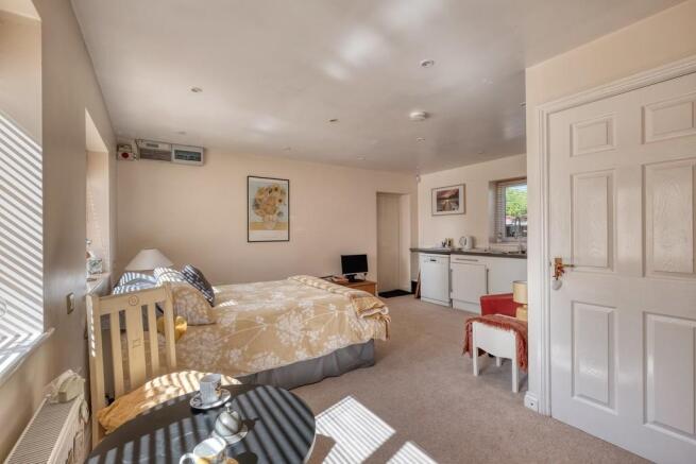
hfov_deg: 100.4
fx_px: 290
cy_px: 232
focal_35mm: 15
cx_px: 348
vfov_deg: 77.4
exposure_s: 1/60
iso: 250
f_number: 8
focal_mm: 10
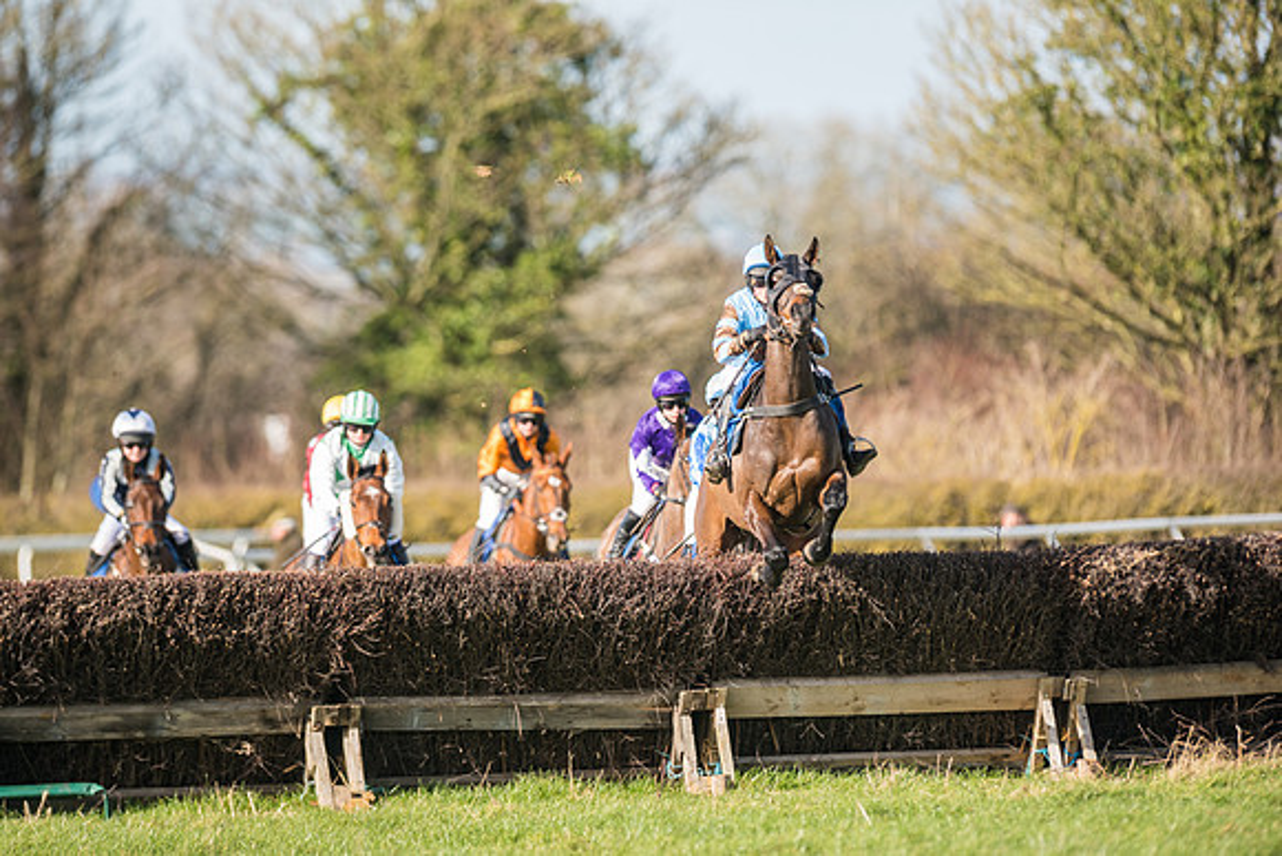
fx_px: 14247
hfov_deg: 5.2
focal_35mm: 400
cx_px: 641
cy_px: 428
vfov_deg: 3.4
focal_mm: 400
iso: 200
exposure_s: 1/1000
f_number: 5
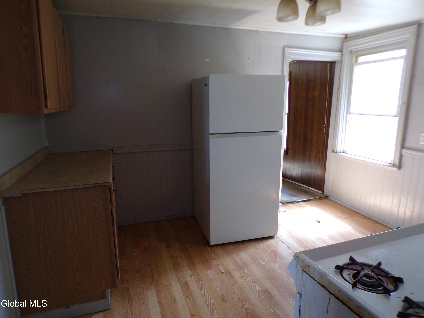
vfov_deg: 56.8
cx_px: 212
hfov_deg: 71.6
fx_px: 294
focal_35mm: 24
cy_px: 159
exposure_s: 1/34
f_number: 3
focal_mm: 4.3
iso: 126
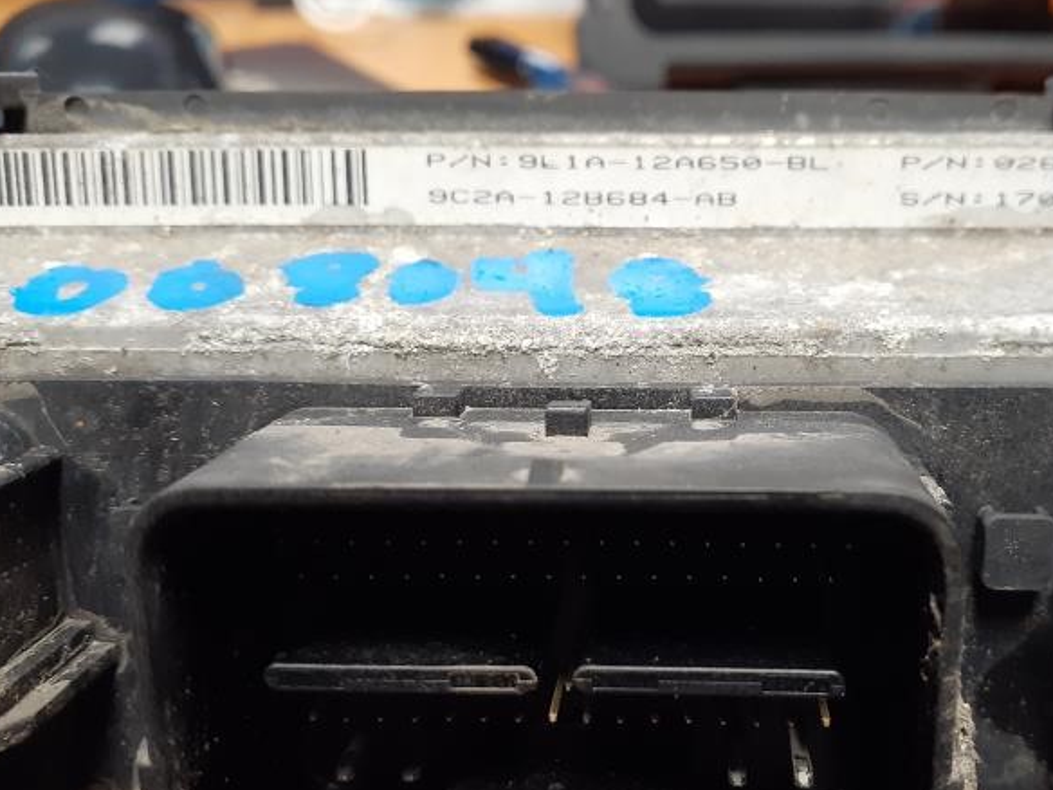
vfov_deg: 38.6
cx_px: 701
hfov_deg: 49.3
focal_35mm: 37
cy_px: 449
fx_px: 1126
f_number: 1.9
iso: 320
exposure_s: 1/24
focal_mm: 3.6
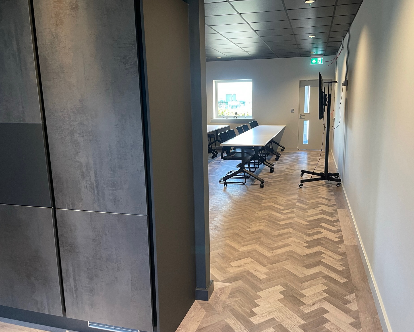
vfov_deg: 51.5
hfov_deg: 62.2
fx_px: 343
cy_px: 167
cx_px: 215
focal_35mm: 28
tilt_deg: -10.3
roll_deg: +0.3
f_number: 1.6
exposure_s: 1/50
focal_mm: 4.2
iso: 200
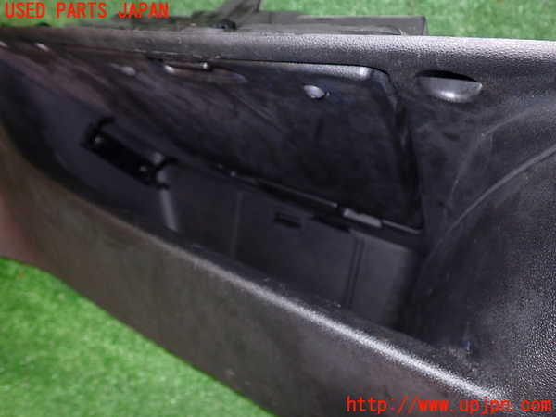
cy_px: 208
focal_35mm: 30
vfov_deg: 46.8
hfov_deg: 60.0
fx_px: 482
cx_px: 278
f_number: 2.3
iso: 200
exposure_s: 1/30
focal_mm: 5.4
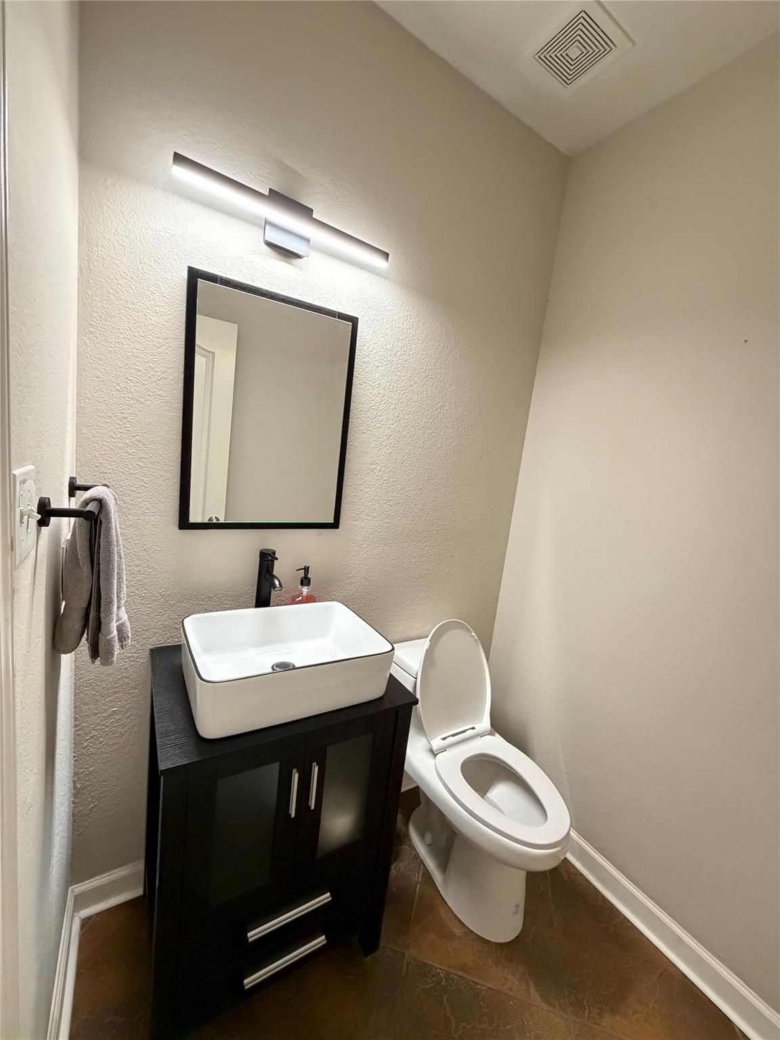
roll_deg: -6.6
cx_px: 390
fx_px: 421
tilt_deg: -7.8
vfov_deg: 102.1
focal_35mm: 14
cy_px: 520
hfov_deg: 85.7
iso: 1000
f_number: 2.2
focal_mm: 2.22
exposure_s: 1/60
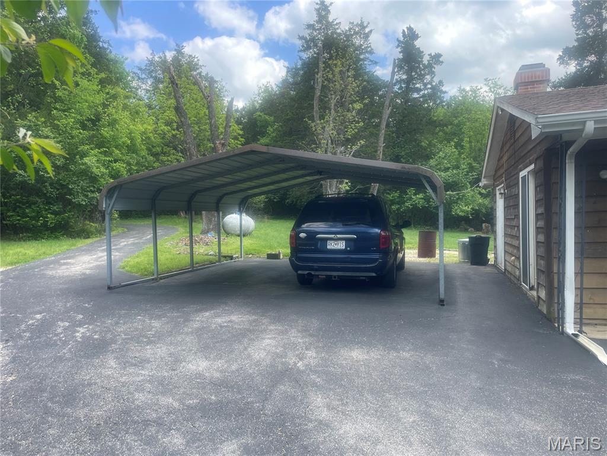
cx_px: 304
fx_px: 456
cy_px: 228
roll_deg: +1.2
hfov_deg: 67.3
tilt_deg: +0.3
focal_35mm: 26
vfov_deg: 53.1
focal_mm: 4.2
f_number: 1.6
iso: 32
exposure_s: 1/769
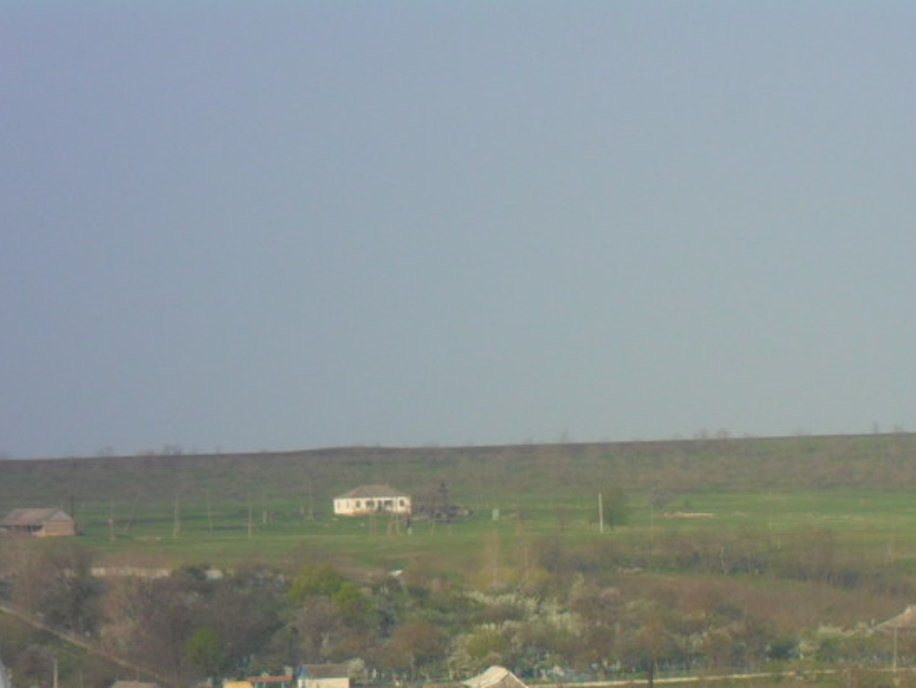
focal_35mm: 253
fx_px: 6698
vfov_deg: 5.9
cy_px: 643
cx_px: 718
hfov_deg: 7.8
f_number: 5.9
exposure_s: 1/350
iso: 80
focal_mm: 24.5
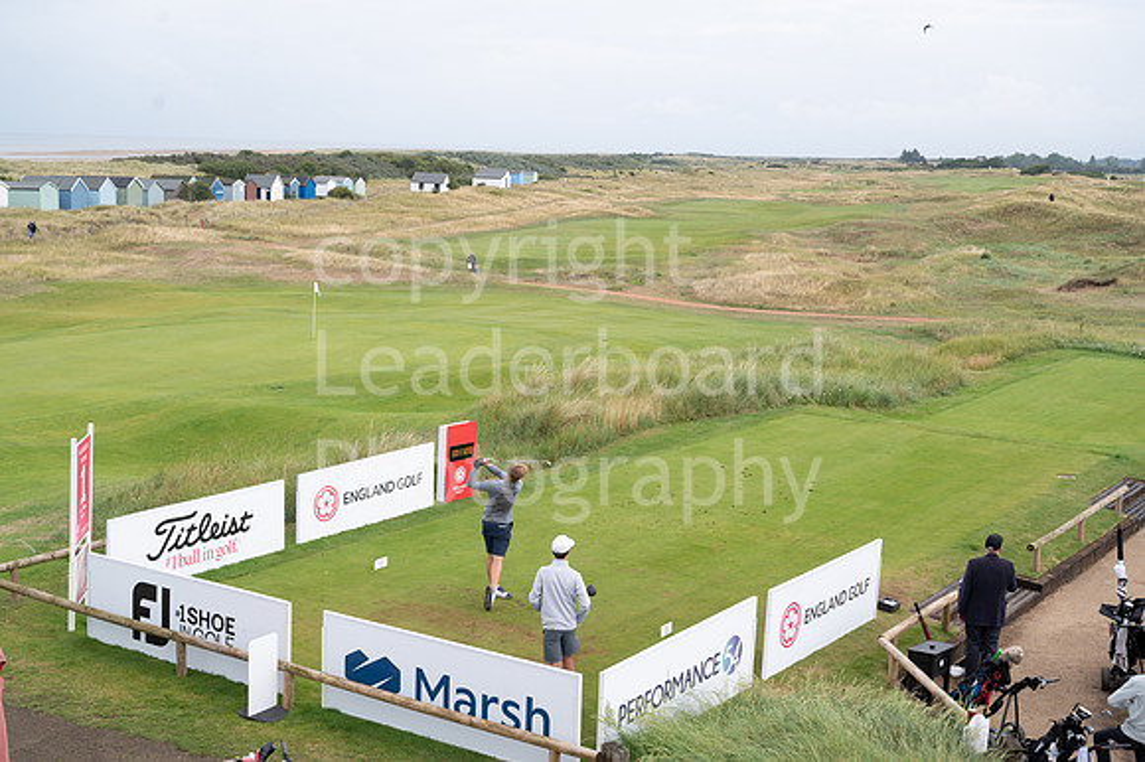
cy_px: 381
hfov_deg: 43.6
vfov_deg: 29.8
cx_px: 572
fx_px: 1430
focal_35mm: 45
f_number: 6.3
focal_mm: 45
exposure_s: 1/640
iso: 320
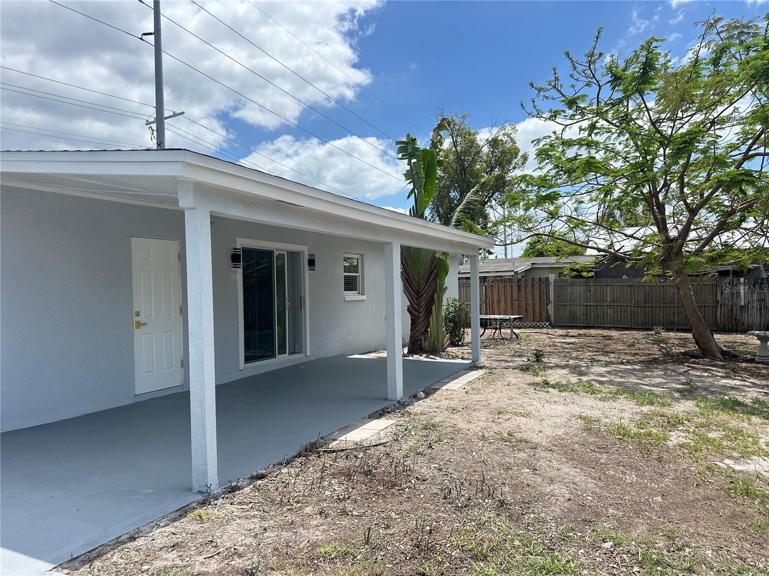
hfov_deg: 71.6
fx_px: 533
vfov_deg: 56.8
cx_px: 384
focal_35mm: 24
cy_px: 288
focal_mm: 6.86
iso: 80
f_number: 1.78
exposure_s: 1/3472
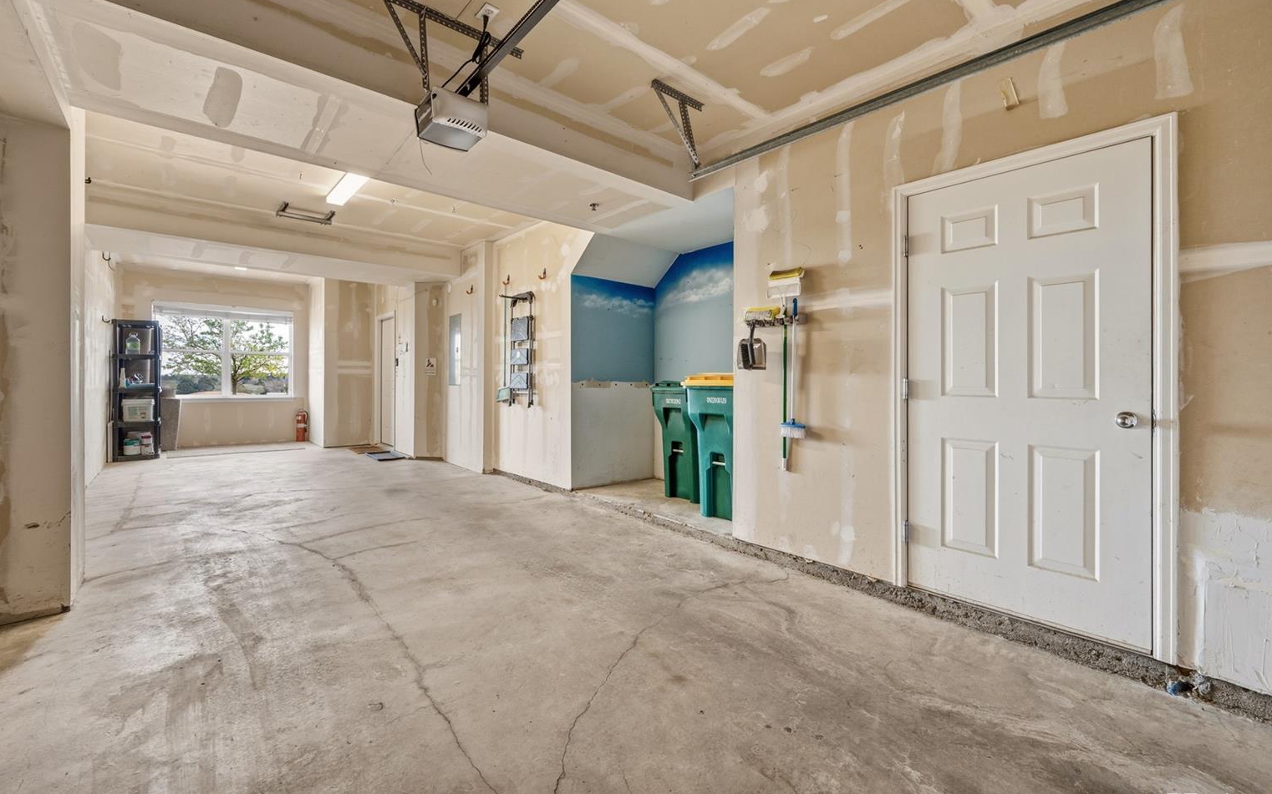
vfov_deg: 74.7
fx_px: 520
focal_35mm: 15
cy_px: 375
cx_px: 633
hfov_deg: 101.5
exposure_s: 1/3
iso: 400
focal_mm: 14
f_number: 8
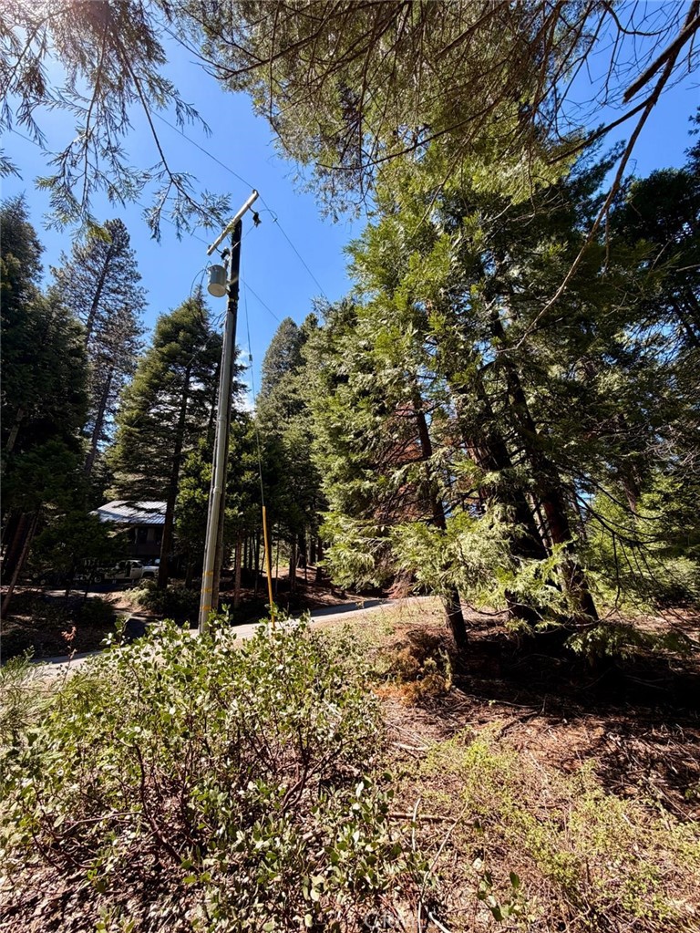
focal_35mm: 14
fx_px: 377
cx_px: 350
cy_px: 466
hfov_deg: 85.7
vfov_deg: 102.0
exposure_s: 1/554
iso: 40
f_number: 2.2
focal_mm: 2.22
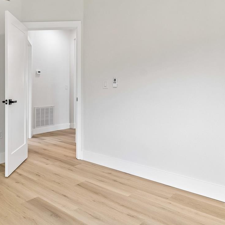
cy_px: 95
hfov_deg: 52.7
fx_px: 206
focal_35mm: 28
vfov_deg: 57.0
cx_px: 38
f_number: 7.1
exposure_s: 1/10
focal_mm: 10
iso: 100
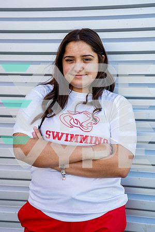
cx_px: 78
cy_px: 116
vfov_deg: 31.4
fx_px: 413
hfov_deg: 21.2
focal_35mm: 64
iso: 250
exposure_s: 1/125
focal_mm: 64
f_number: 5.6
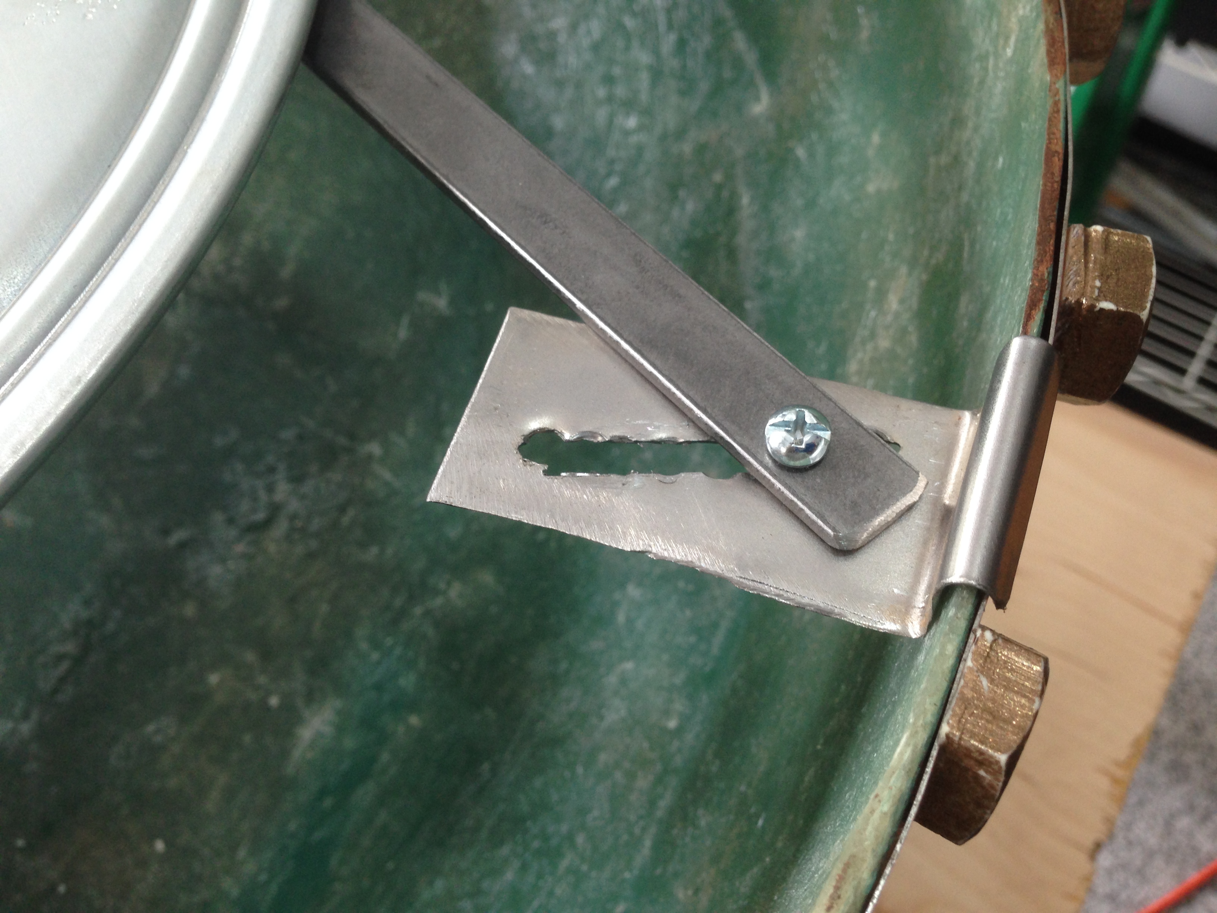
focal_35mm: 33
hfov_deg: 55.4
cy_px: 456
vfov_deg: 42.9
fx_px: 1160
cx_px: 608
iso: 80
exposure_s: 1/20
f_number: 2.4
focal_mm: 4.12
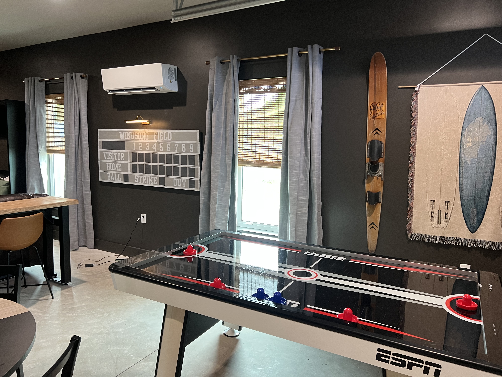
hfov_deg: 67.3
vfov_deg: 53.1
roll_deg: -1.3
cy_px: 188
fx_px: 377
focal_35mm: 26
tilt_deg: -6.1
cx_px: 251
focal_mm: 5.7
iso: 250
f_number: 1.5
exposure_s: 1/60
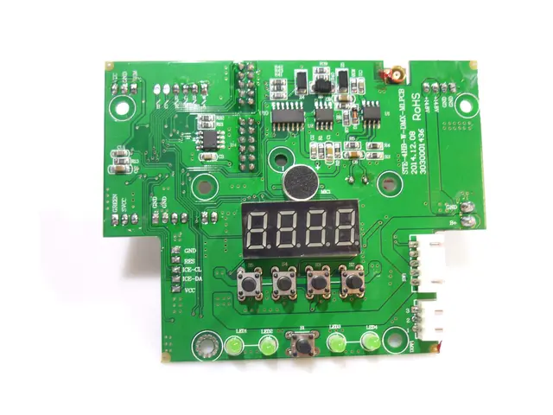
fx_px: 527
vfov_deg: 42.9
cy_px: 208
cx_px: 276
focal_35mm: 33
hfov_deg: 55.4
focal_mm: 5.5
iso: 80
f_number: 2.8
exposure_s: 1/30
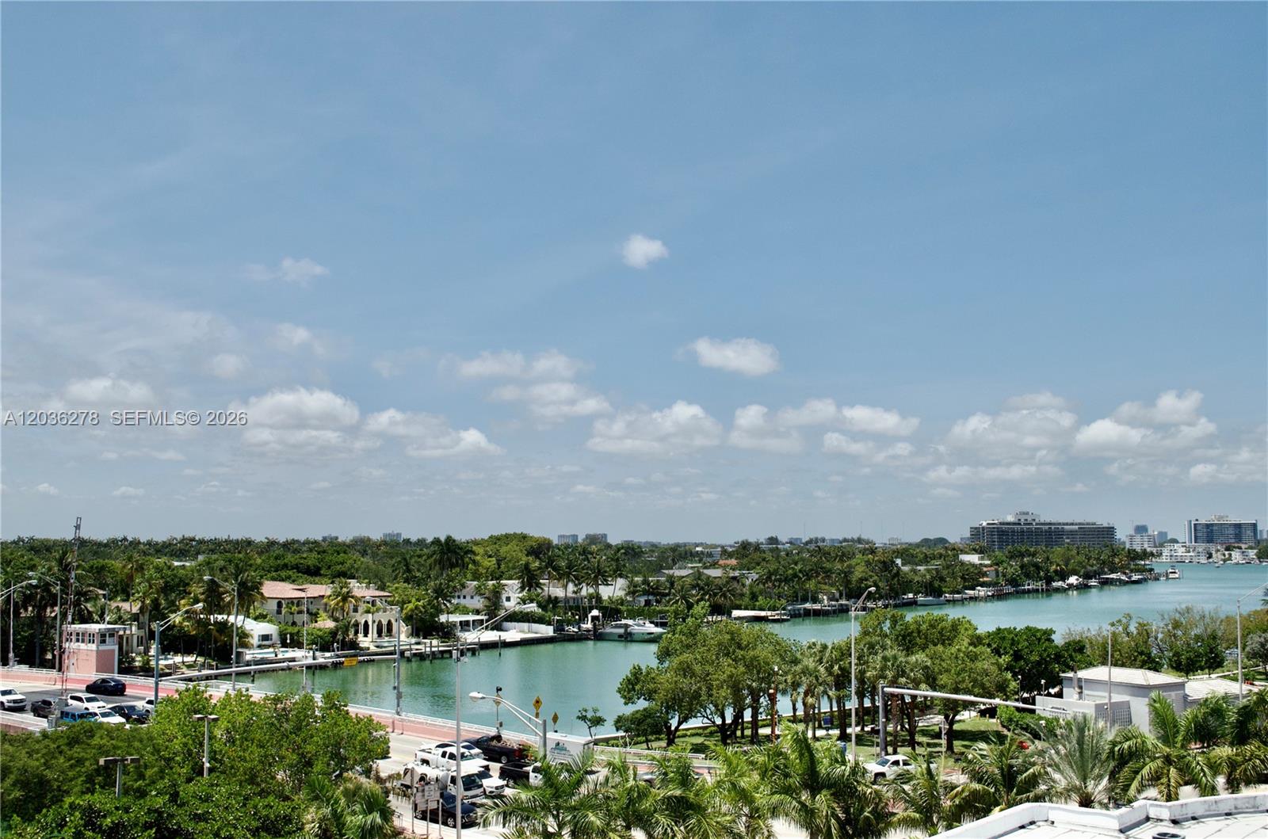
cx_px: 634
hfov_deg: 53.2
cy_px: 420
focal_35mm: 36
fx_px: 1265
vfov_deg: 36.7
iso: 400
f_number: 6.3
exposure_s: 1/3200
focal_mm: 24
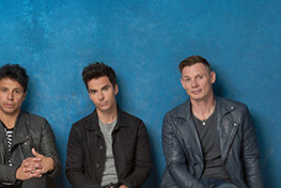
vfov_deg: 10.3
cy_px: 124
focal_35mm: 133
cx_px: 67
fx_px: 1039
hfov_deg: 15.3
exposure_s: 1/160
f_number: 7.1
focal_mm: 70
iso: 200
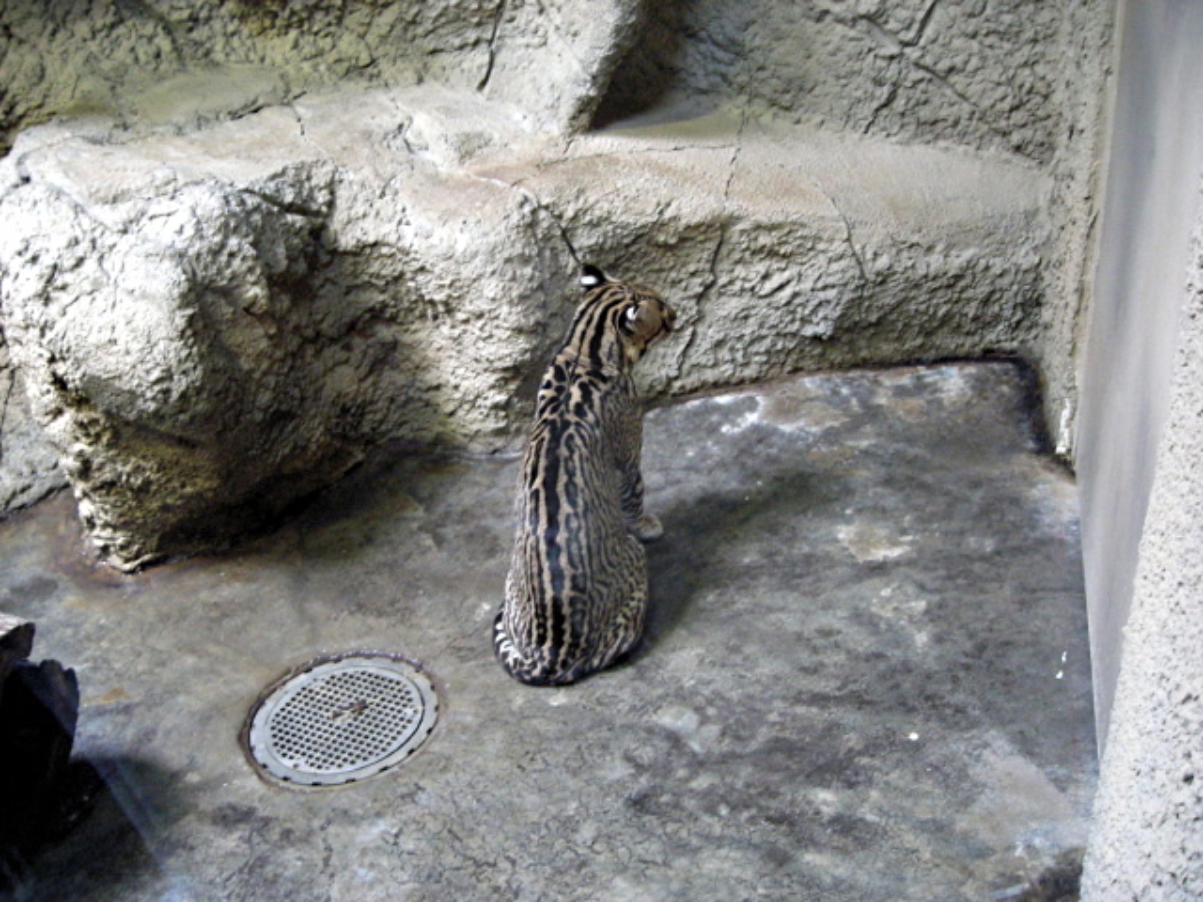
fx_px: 1321
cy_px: 451
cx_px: 602
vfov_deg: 37.7
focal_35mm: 38
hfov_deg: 49.0
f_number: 3.2
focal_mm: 6.3
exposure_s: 1/4
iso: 314
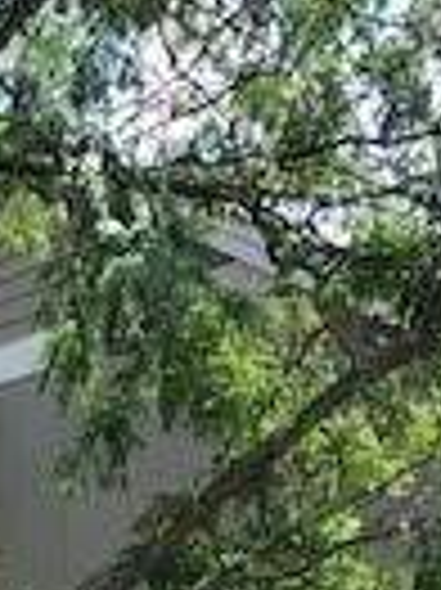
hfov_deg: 10.5
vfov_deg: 11.8
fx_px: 2331
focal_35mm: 137
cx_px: -184
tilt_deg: -3.1
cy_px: 1410
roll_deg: +1.1
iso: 20
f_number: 1.8
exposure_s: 1/564
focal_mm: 4
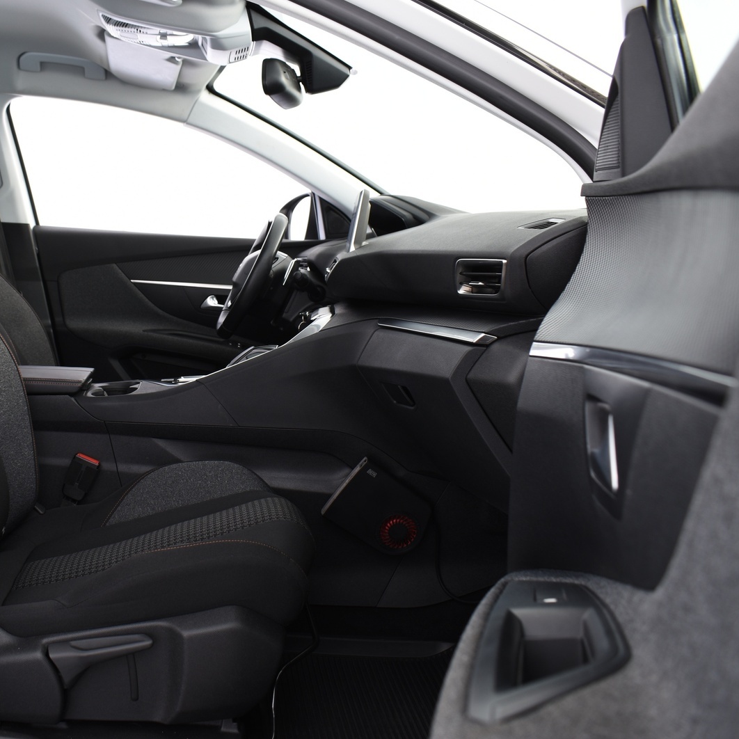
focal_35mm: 35
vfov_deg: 47.2
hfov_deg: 45.9
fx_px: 845
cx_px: 207
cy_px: 365
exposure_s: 2
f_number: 5.6
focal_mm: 18
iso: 100
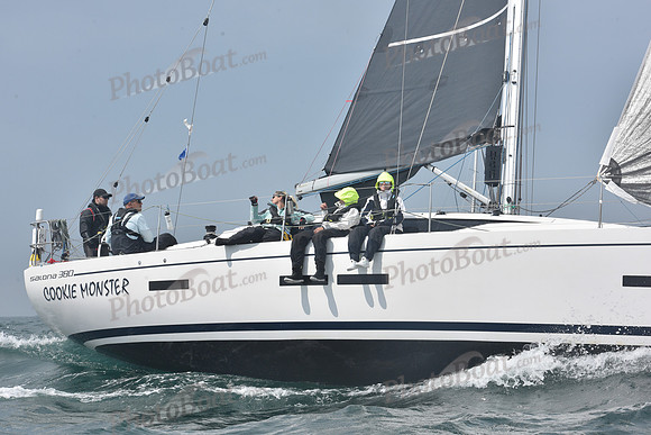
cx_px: 326
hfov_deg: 20.4
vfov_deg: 13.7
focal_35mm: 100
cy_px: 218
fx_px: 1809
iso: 320
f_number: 14
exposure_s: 1/800
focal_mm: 100
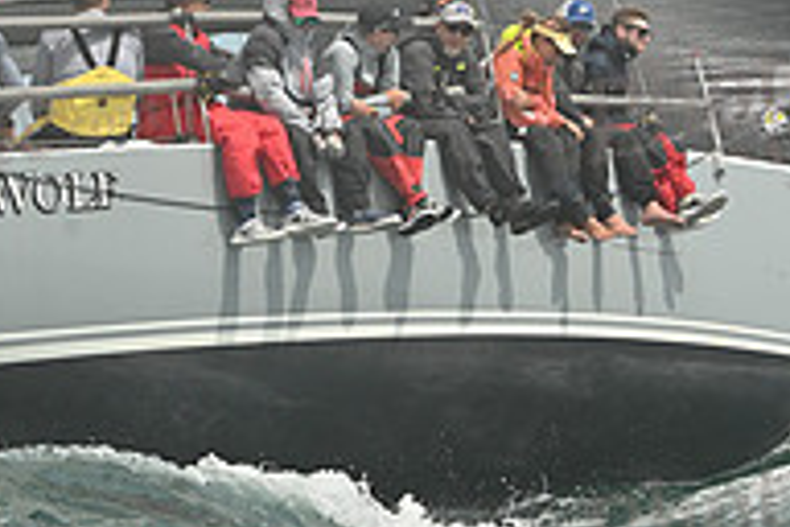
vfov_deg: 6.5
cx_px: 374
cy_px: -101
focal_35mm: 211
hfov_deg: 9.8
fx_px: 4630
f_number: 11
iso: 320
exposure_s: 1/1250
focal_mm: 70
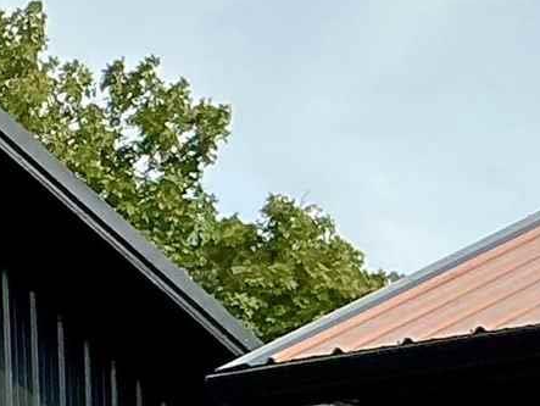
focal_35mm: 194
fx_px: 3029
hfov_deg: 9.1
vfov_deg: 7.5
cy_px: 699
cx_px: -791
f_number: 1.8
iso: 25
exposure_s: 1/1675
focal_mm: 3
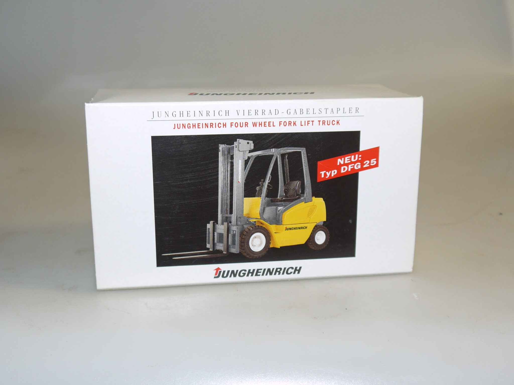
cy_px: 192
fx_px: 668
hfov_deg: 42.1
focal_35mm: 45
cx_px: 257
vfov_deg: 32.2
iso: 100
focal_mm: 16
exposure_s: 1/40
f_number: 3.8
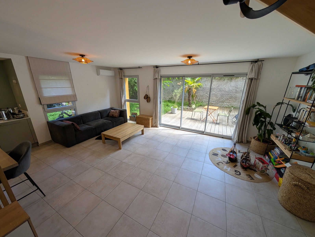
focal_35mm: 12
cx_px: 158
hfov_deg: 110.5
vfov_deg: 94.6
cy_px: 118
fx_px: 109
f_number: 1.7
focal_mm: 2.02
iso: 48
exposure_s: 1/138
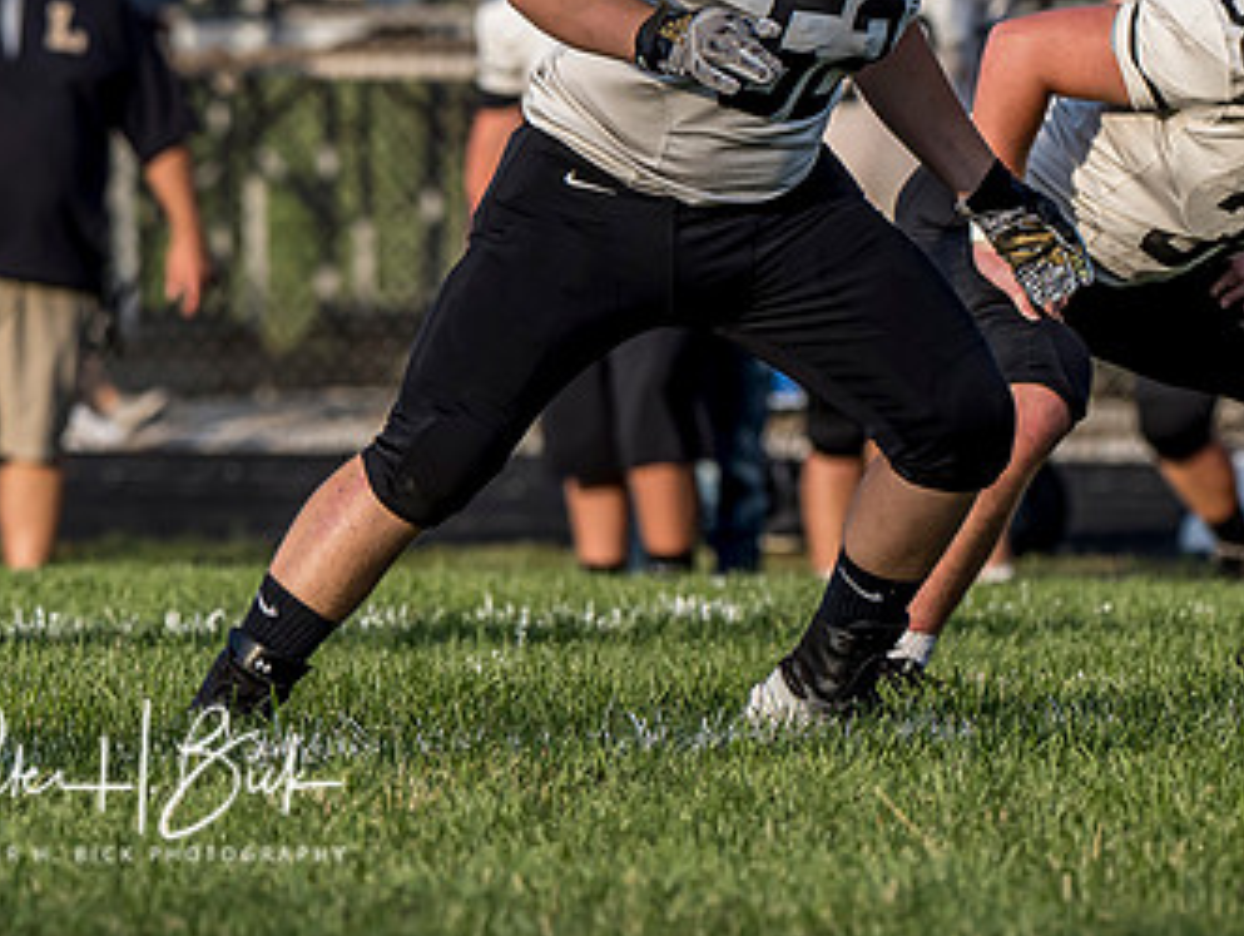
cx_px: 656
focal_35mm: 858
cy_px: -14
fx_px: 30868
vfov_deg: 1.7
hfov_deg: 2.3
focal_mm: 200
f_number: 4
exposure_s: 1/1600
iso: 320
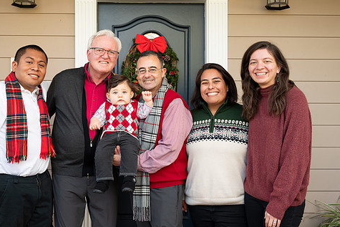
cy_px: 115
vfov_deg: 30.5
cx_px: 147
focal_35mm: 44
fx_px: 416
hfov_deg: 44.4
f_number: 4.8
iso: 400
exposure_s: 1/160
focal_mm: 36
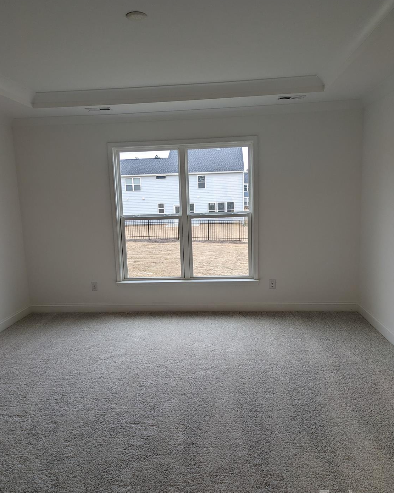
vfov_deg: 64.0
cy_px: 257
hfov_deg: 53.2
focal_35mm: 27
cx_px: 192
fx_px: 394
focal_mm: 5.43
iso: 38
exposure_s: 1/40
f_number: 1.89
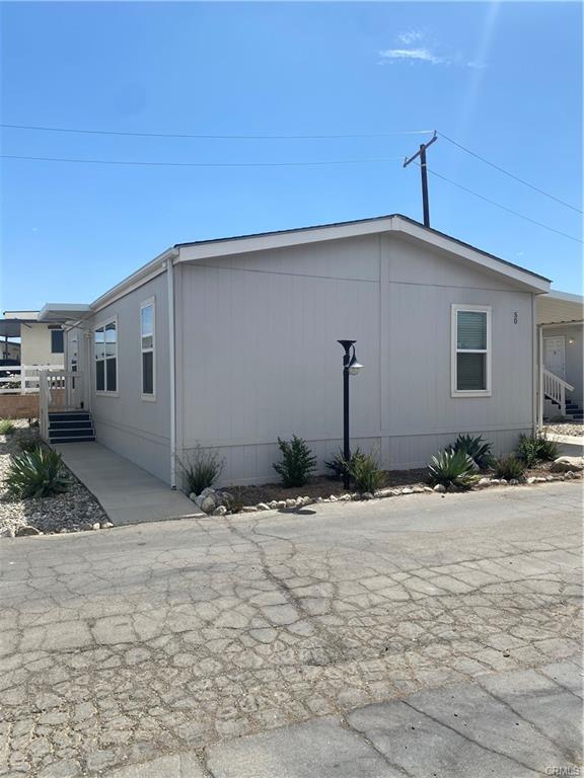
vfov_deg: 67.3
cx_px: 292
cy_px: 389
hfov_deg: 53.1
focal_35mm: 26
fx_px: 585
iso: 32
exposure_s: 1/3846
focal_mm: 4.25
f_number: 1.8
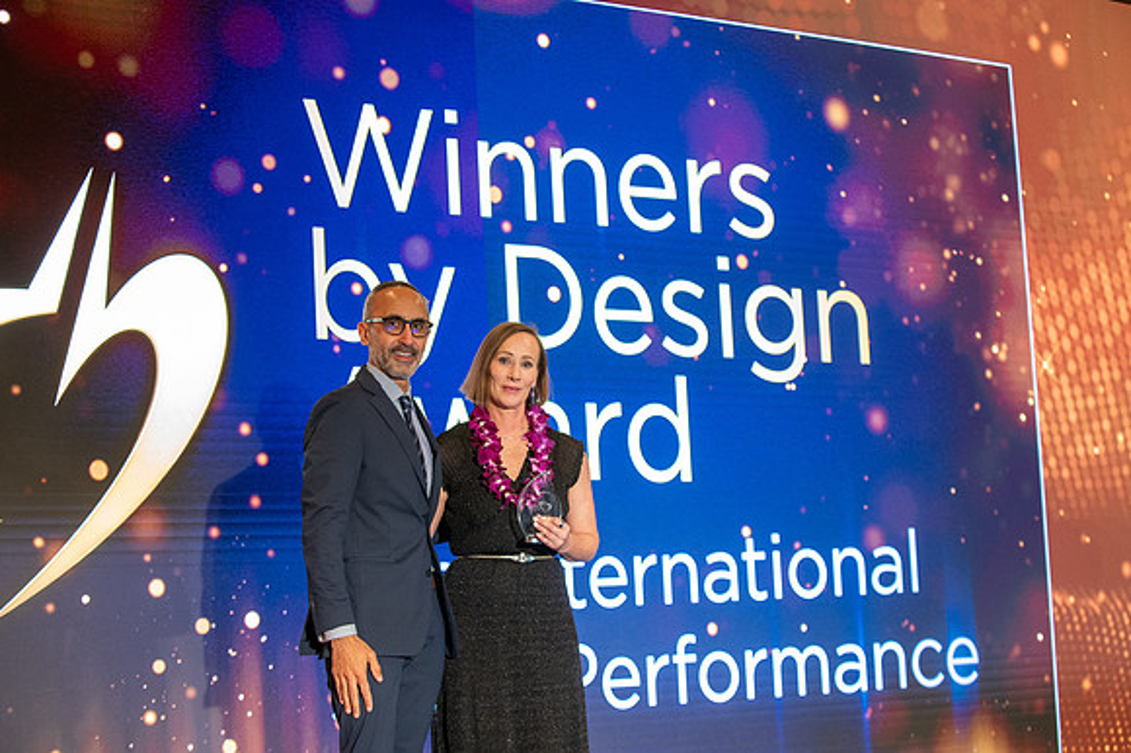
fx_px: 2198
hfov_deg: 28.9
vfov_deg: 19.4
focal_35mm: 70
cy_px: 376
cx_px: 566
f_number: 2.8
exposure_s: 1/125
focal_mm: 70
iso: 3200
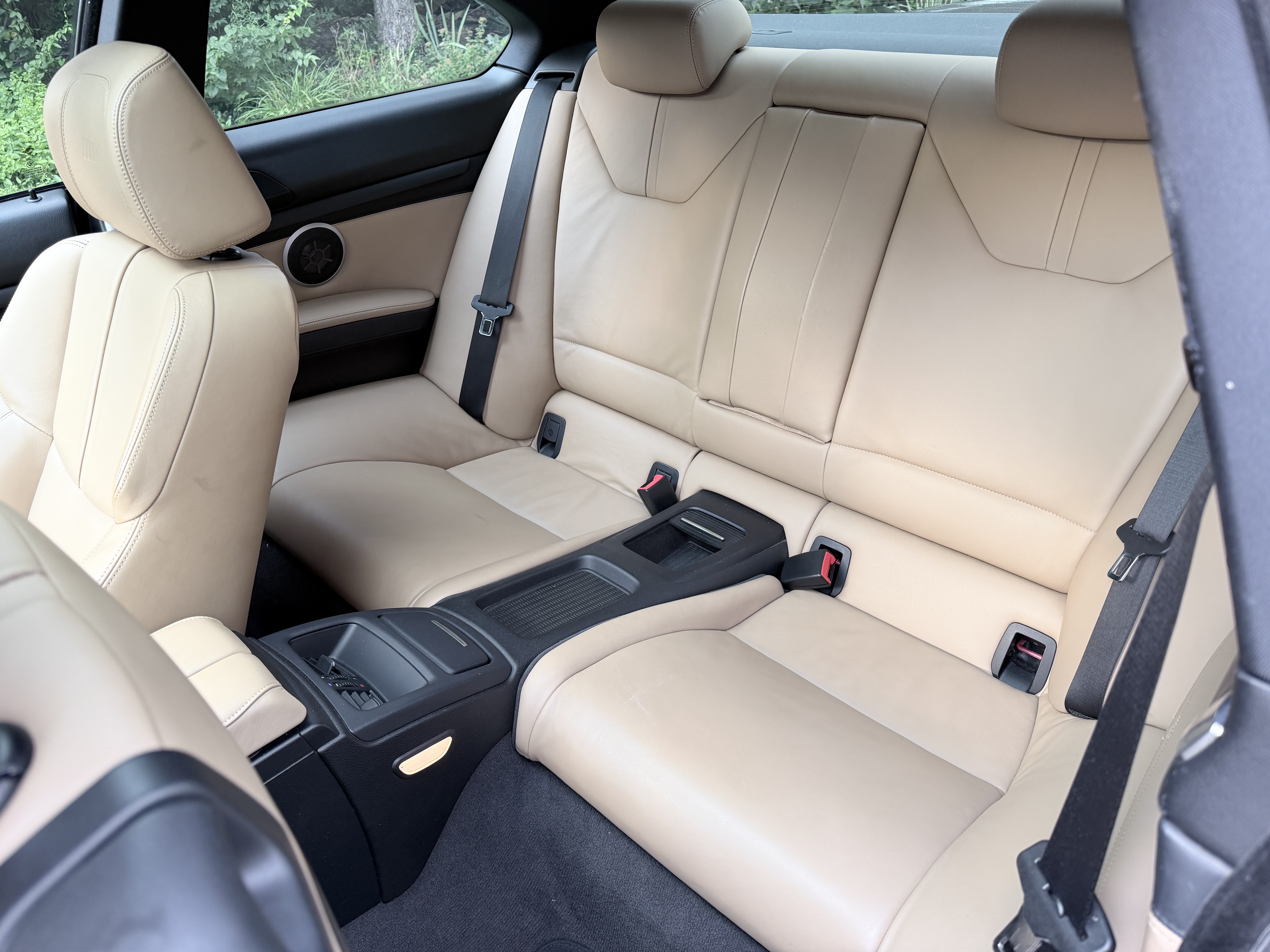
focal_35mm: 24
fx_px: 881
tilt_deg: -32.7
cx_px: 635
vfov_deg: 56.8
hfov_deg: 71.6
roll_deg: +3.7
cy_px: 476
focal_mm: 6.76
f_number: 1.78
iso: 125
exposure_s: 1/121
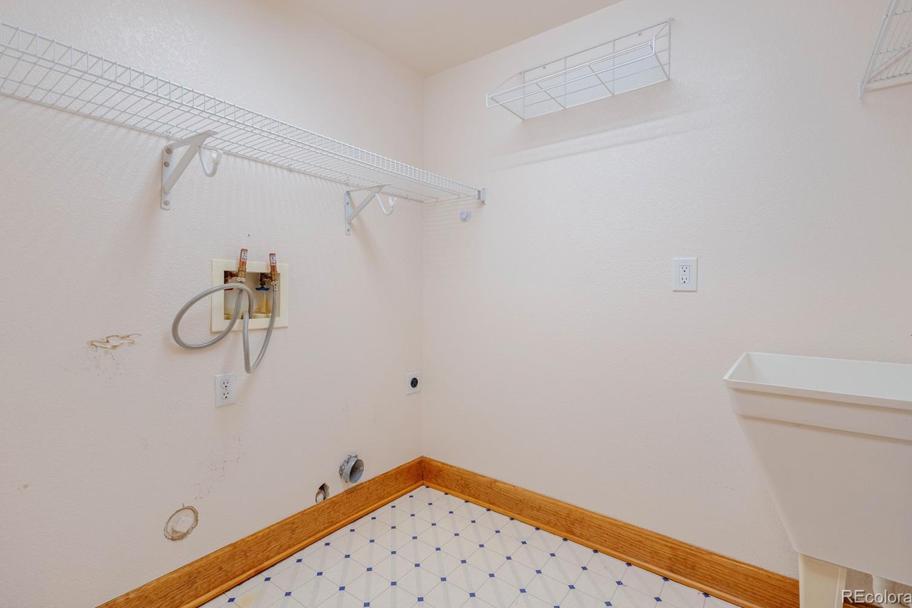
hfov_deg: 93.3
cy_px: 286
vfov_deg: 70.4
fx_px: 431
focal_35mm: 17
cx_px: 455
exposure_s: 1/640
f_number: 6.3
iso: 200
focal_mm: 16
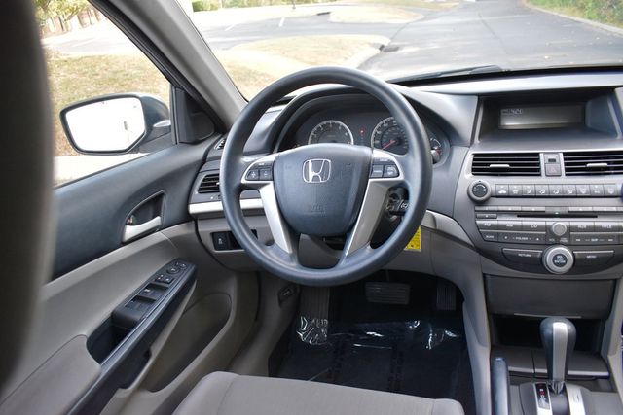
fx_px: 467
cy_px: 208
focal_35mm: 27
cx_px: 312
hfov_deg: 67.4
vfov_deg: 48.0
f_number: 3.5
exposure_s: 1/200
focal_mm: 18
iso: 800
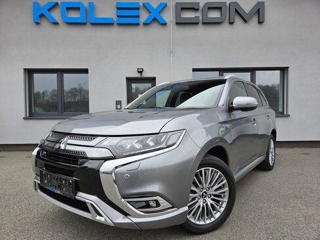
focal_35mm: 23
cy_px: 120
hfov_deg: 73.9
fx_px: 213
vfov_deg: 58.9
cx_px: 160
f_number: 1.8
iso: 50
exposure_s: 1/359
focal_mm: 5.4
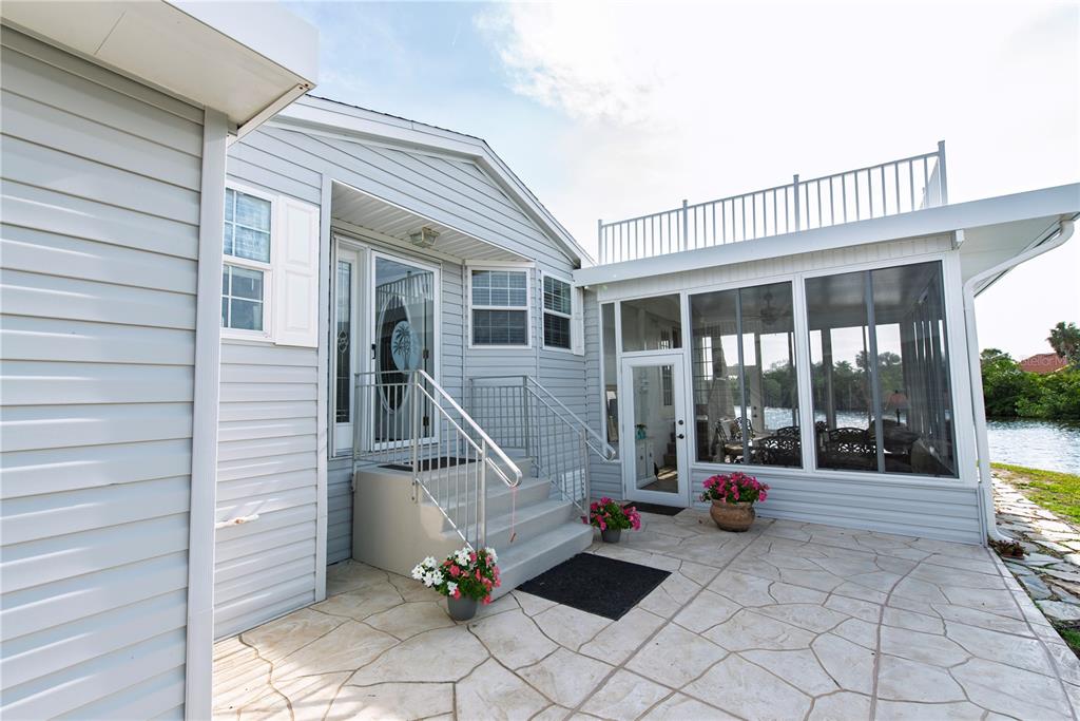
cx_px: 540
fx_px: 450
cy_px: 360
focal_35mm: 15
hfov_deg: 100.4
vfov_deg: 77.3
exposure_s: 1/160
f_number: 6.3
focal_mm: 15
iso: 100
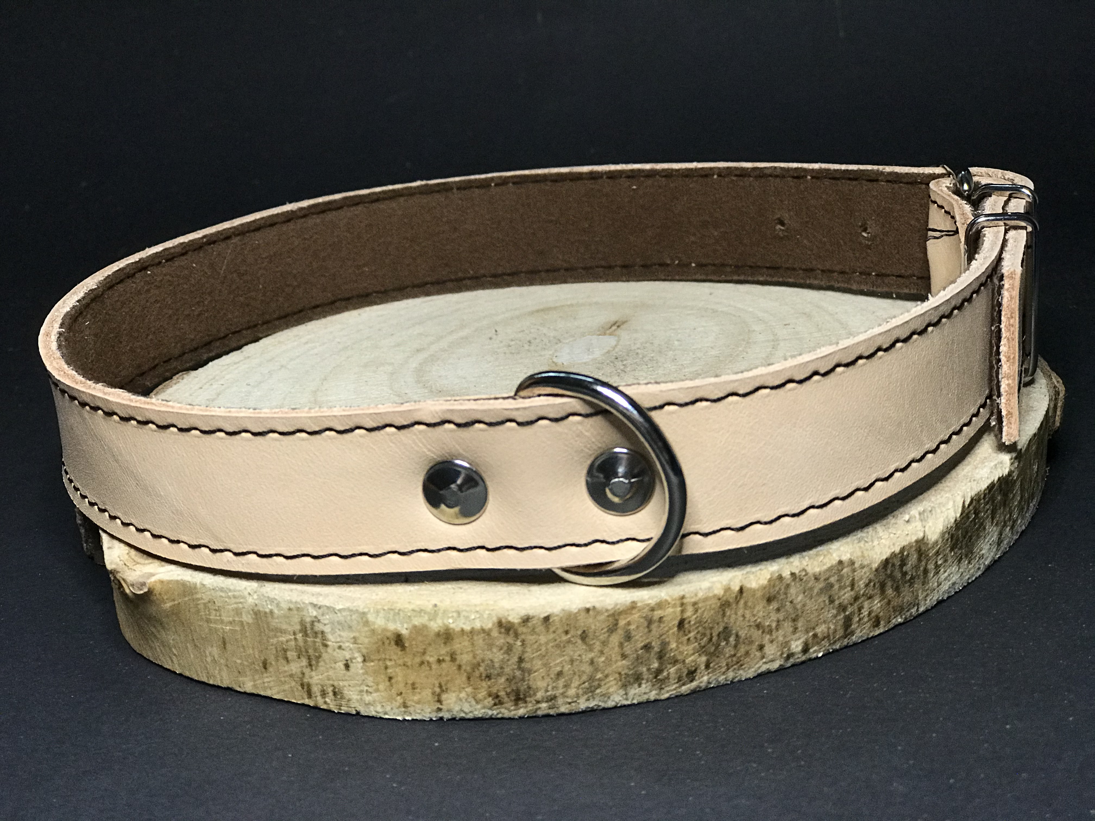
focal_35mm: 57
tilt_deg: -20.4
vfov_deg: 25.7
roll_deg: +5.0
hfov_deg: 33.8
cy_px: 410
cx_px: 548
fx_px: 1803
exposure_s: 1/50
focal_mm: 6.6
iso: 100
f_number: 2.8
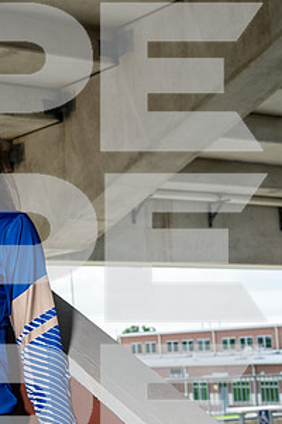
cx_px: -92
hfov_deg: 15.6
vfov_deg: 24.5
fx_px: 977
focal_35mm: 83
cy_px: 249
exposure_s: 1/125
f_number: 8
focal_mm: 43
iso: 100
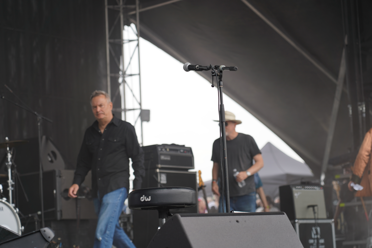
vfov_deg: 13.0
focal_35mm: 105
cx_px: 186
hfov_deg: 19.5
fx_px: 1085
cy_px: 124
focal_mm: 105
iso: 100
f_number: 4.5
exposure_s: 1/160
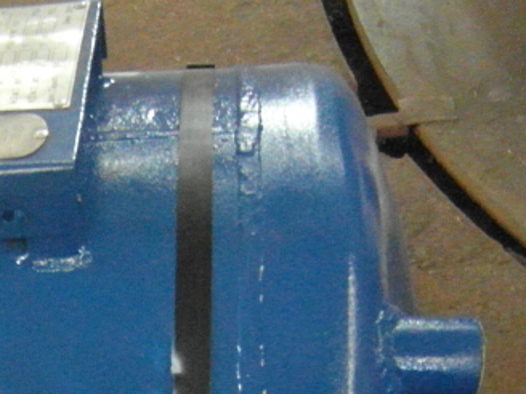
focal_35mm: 75
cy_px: 551
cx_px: -29
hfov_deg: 24.5
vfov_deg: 18.0
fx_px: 1140
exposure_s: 1/20
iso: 800
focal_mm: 4
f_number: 3.2
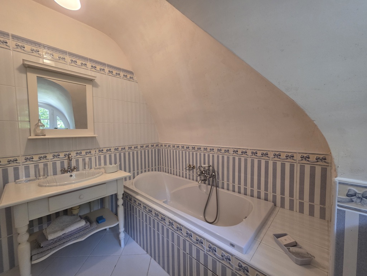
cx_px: 184
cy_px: 138
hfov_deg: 106.2
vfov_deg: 89.9
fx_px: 138
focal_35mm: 13
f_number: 1.9
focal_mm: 2.2
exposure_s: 1/100
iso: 320
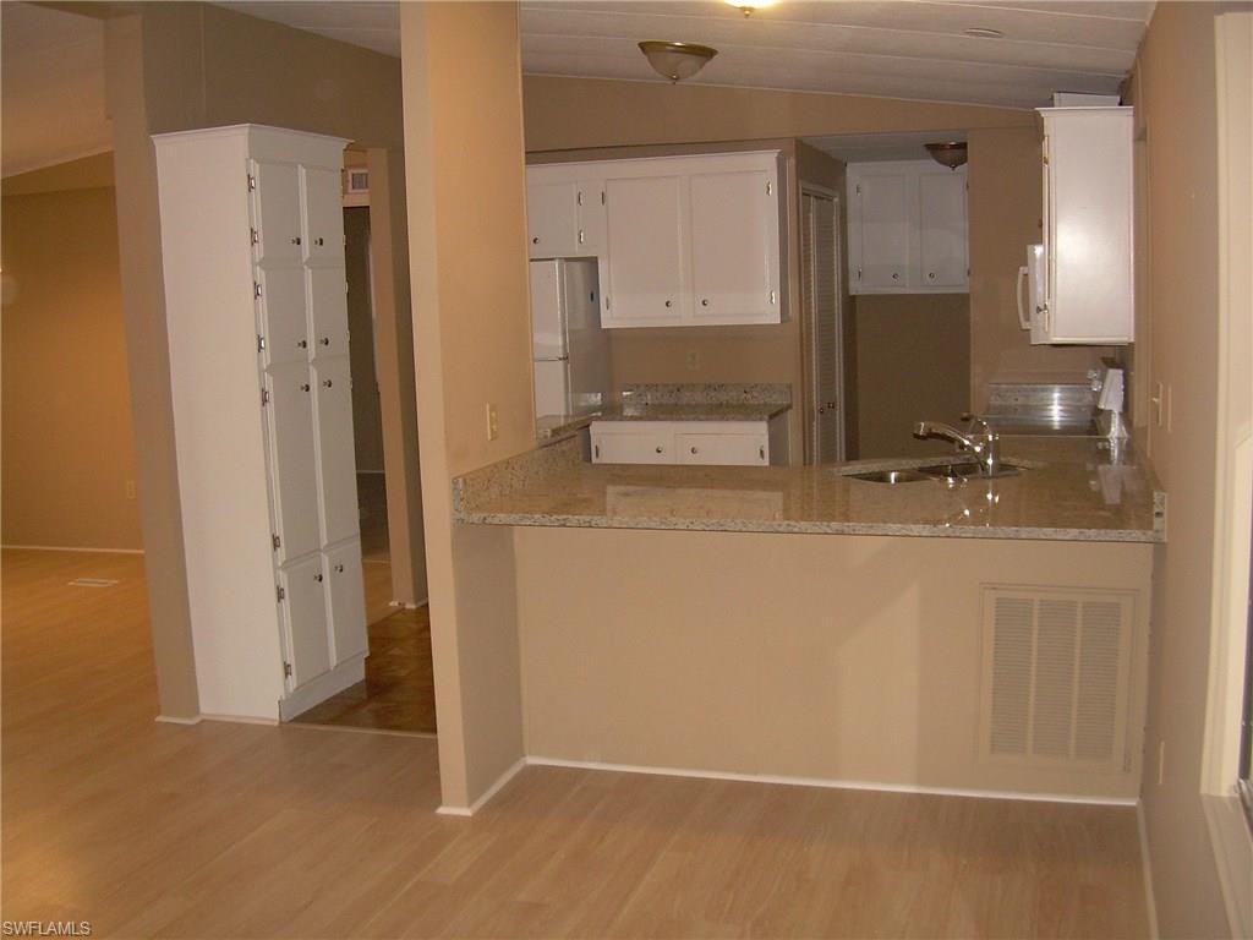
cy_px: 470
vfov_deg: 37.7
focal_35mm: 38
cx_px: 626
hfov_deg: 49.0
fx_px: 1375
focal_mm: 6.3
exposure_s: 1/60
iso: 154
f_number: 2.8
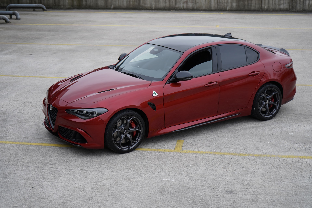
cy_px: 104
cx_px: 156
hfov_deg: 32.9
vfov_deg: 22.3
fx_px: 529
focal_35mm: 61
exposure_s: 1/160
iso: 160
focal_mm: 61
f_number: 5
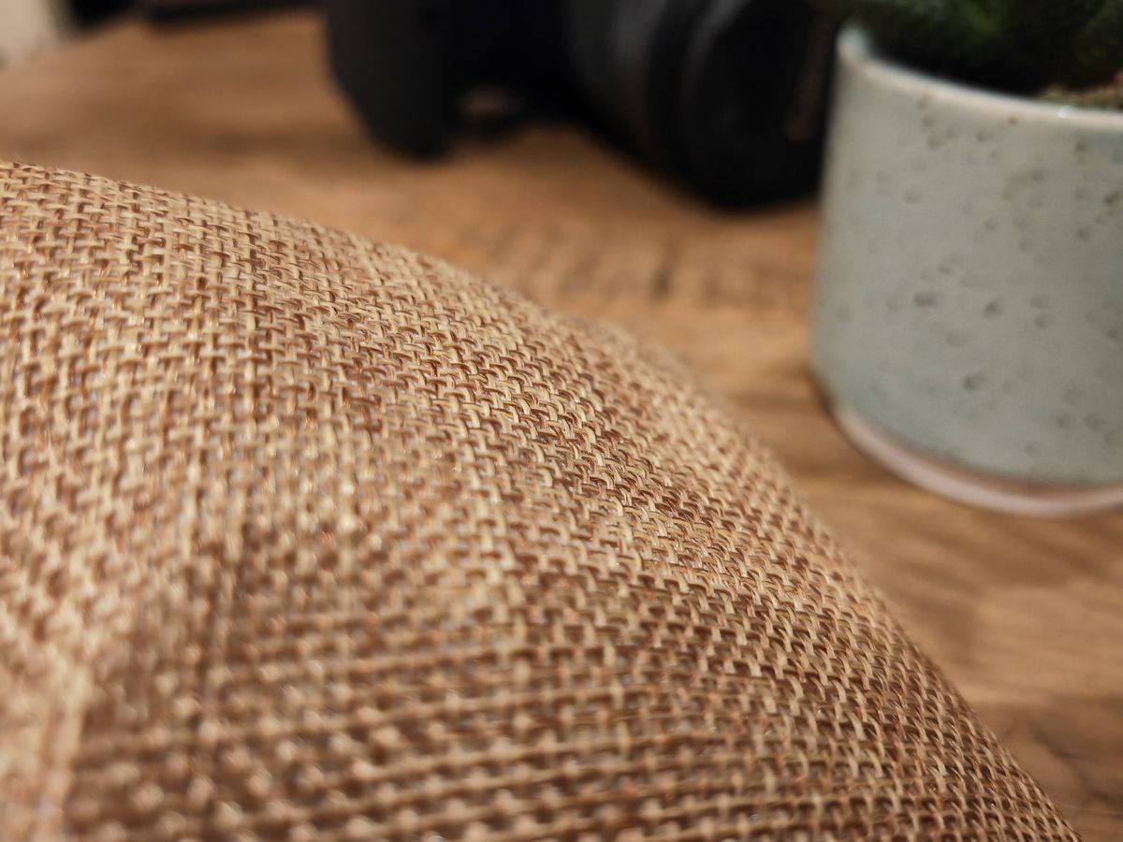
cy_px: 421
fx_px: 876
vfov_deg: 51.4
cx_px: 562
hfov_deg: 65.3
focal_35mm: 27
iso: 1243
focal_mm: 5.53
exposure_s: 1/50
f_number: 1.8
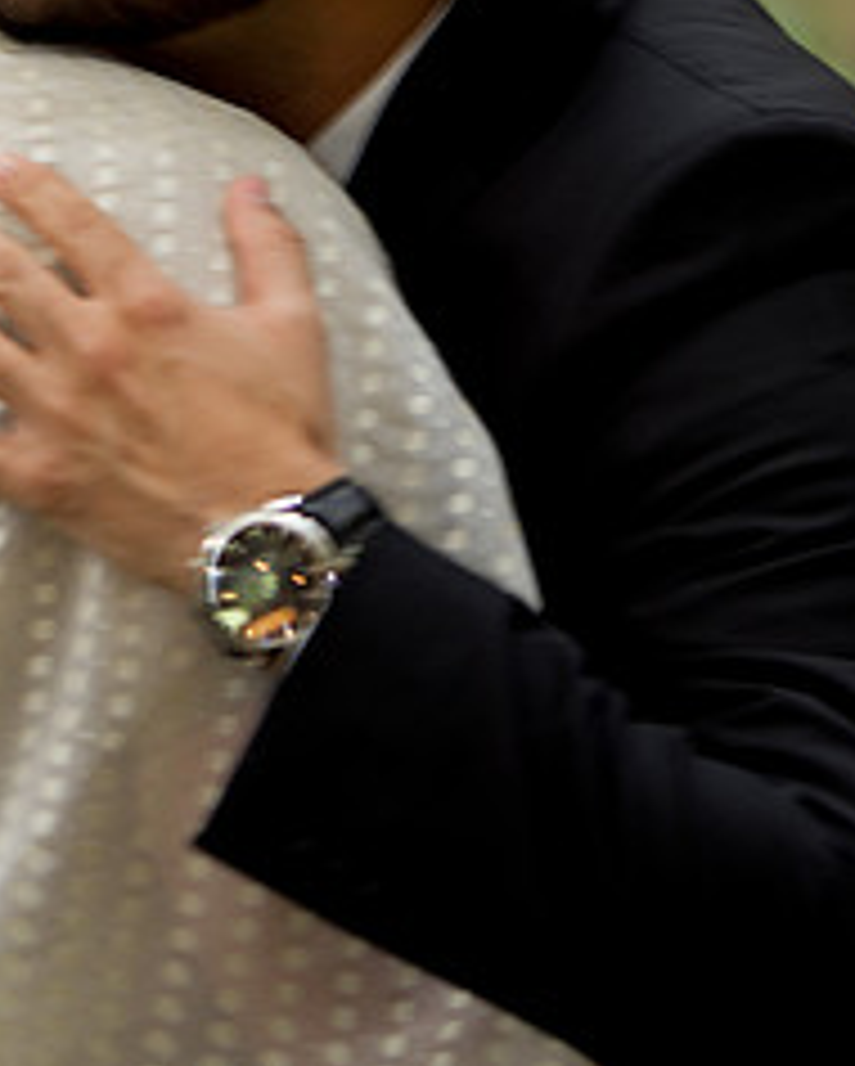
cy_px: 58
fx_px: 9098
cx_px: 259
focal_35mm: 288
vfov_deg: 6.7
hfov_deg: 5.4
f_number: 2.8
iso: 320
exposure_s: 1/60
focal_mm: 107.5
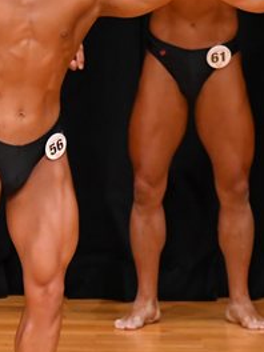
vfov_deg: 2.3
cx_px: -107
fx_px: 8603
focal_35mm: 846
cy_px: 148
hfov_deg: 1.8
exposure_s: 1/400
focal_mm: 200
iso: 4000
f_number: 5.6
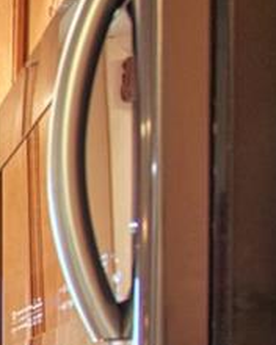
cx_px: -770
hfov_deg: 8.5
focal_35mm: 109
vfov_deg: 16.6
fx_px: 1113
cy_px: 452
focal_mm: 16
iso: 500
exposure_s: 1/100
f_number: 4
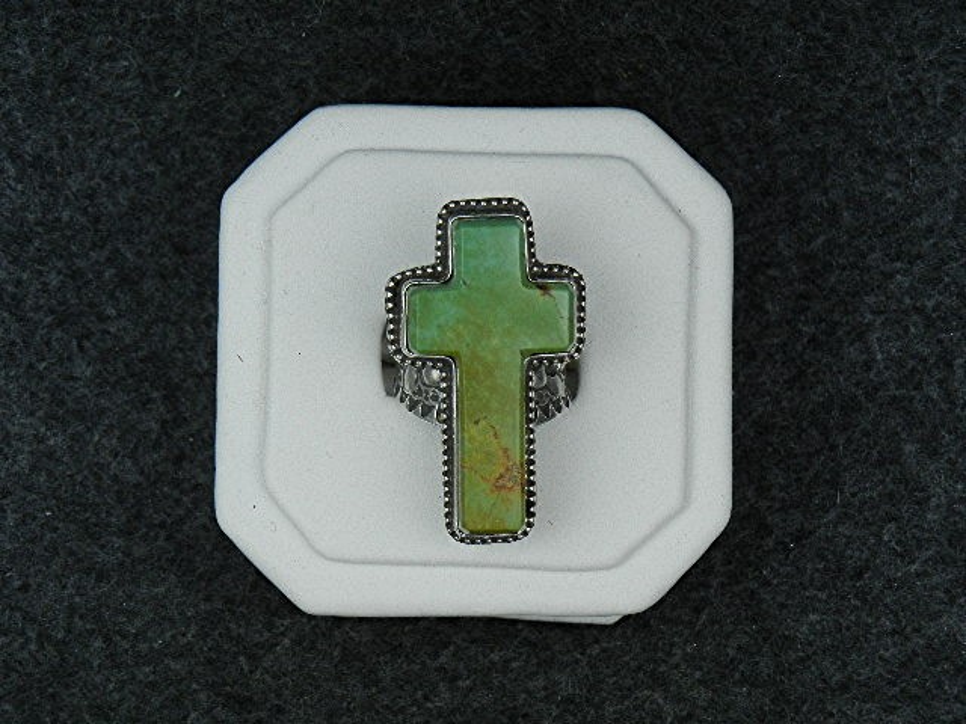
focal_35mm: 116
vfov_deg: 12.8
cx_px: 483
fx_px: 3237
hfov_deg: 17.0
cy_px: 362
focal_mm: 20.9
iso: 400
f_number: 4.6
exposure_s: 1/19.8
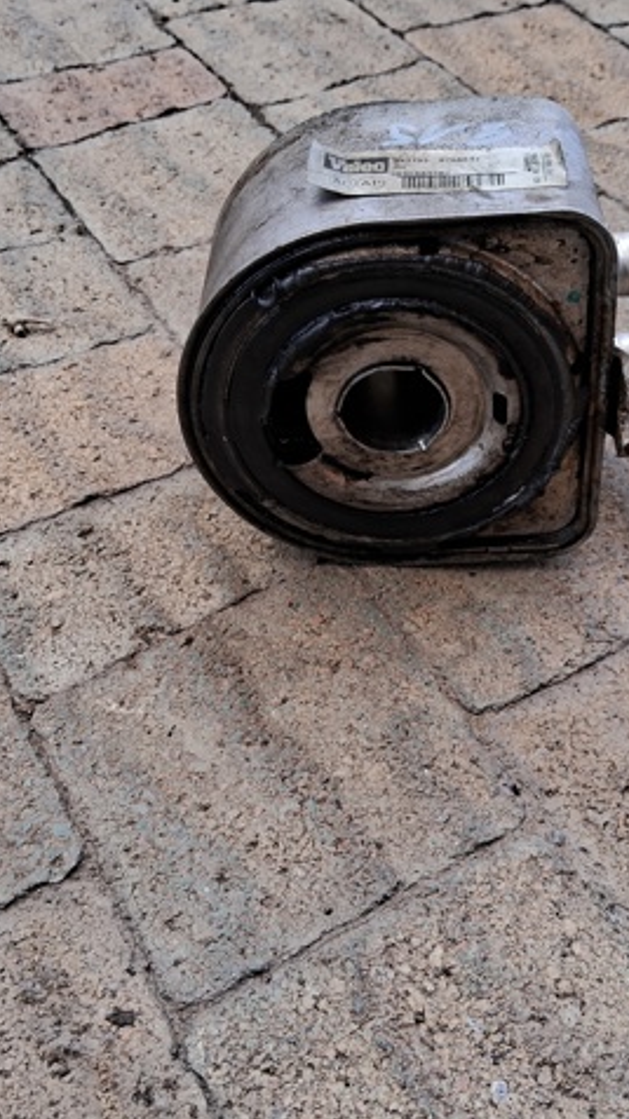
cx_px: 392
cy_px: 560
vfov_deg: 52.8
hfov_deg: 31.0
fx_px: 1128
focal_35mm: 38
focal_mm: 3.98
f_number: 1.8
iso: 32
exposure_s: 1/100
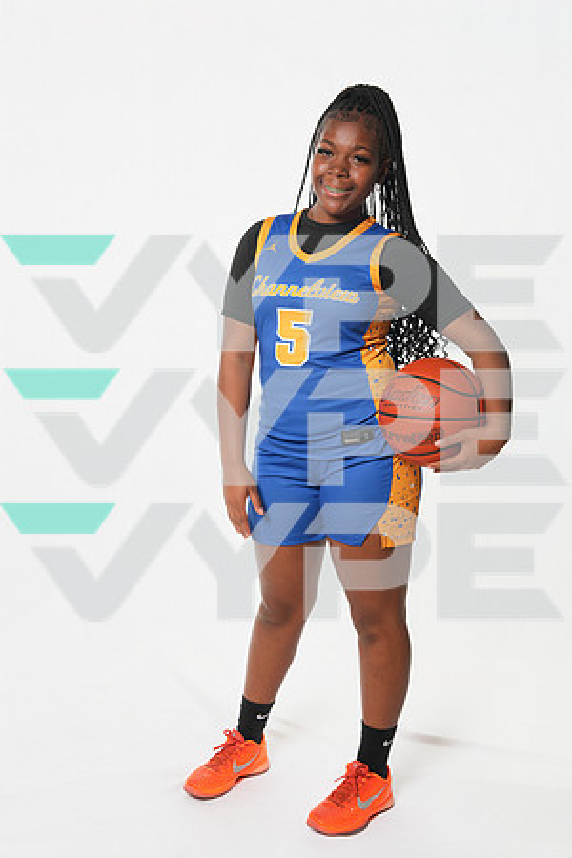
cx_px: 286
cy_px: 429
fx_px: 1189
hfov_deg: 27.0
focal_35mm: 50
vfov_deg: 39.7
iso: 500
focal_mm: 49.9
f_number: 7.1
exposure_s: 1/125
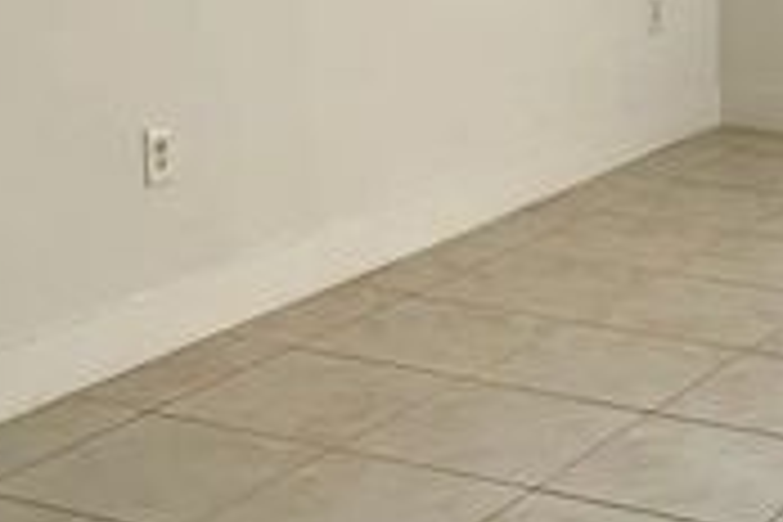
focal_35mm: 92
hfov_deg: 21.6
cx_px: 720
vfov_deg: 14.8
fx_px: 2001
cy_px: 104
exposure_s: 1/134
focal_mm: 6.76
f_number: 1.78
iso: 100
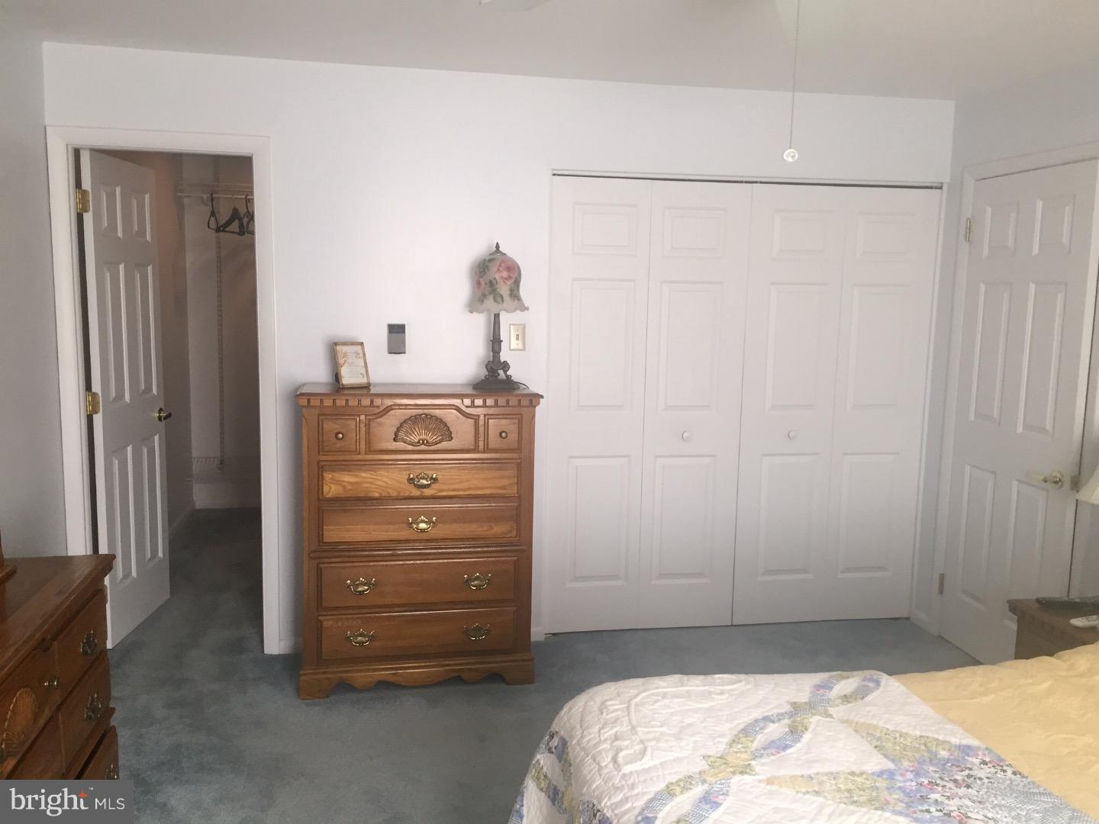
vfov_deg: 48.2
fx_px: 921
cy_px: 412
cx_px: 550
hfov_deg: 61.7
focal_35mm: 29
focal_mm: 4.15
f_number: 2.2
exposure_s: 1/30
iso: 40
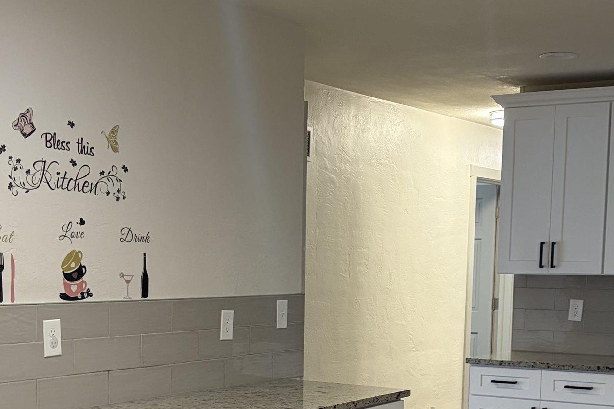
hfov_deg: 30.5
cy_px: 407
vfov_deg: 20.0
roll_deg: -0.6
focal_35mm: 66
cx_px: 317
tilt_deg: -7.0
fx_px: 1125
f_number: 1.6
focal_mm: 5.96
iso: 160
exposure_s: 1/60
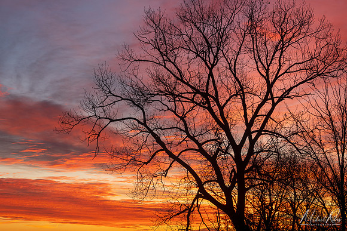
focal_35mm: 75
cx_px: 174
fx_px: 723
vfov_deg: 18.2
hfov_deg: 27.0
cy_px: 116
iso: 100
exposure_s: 1/13
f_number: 11
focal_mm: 50
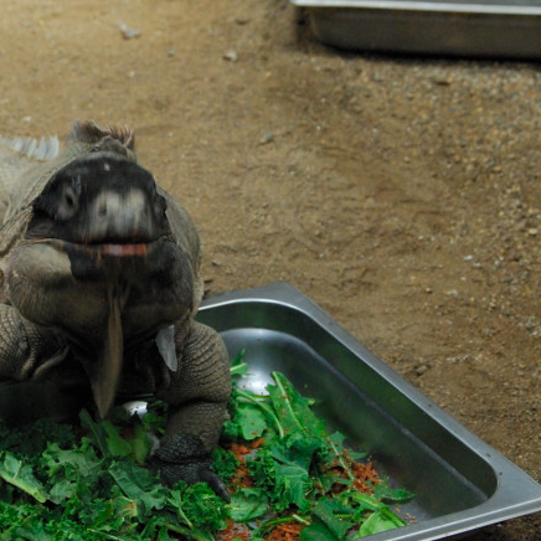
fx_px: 2277
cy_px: 250
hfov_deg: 13.5
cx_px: 107
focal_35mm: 129
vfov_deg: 13.5
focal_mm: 55
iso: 1600
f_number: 8
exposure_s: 1/60
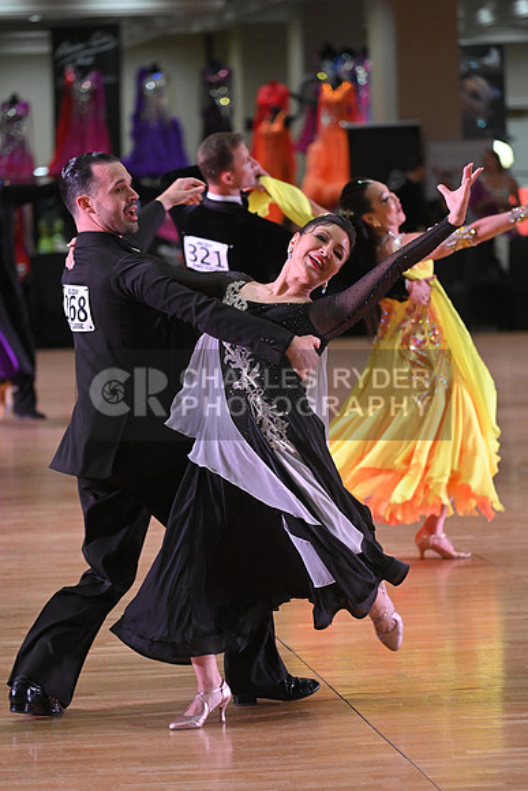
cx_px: 264
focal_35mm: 160
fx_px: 3518
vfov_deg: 12.8
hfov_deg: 8.6
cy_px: 396
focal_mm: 160
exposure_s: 1/320
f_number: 4
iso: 2000
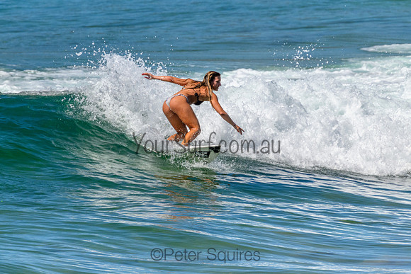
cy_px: 105
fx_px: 12567
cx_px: 177
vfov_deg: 1.3
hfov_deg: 1.9
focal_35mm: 1101
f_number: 11
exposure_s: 1/2000
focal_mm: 800
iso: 800
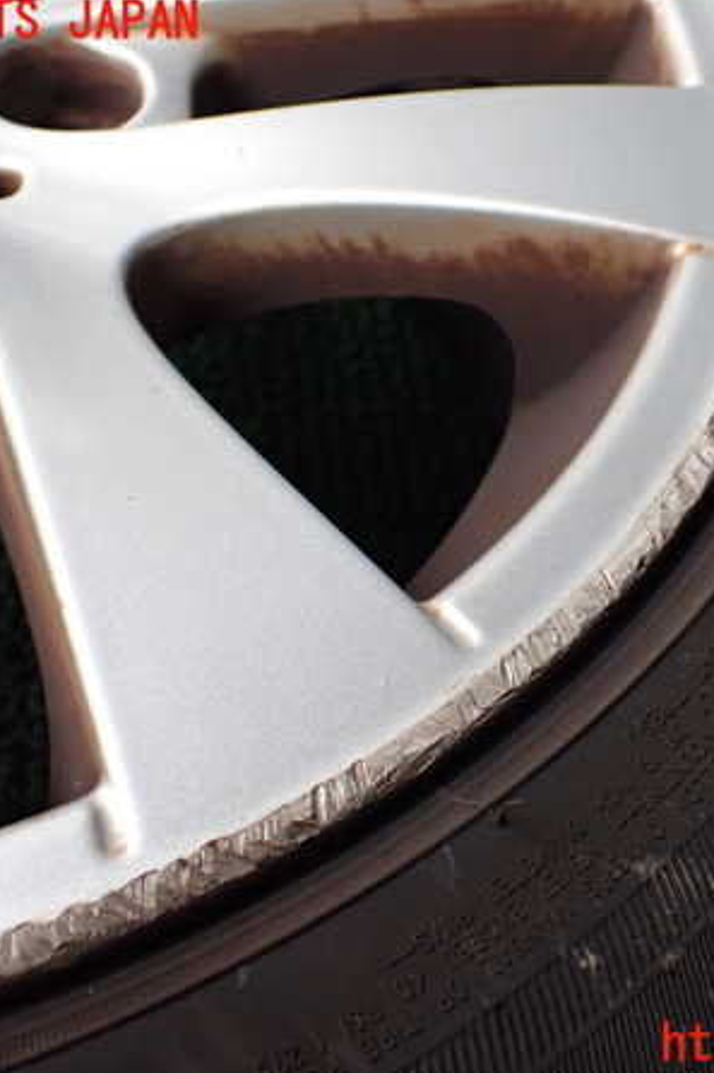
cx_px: 483
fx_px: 1250
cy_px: 534
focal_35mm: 42
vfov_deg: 46.4
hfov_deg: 31.6
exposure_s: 1/125
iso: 320
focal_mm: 5.4
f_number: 2.3
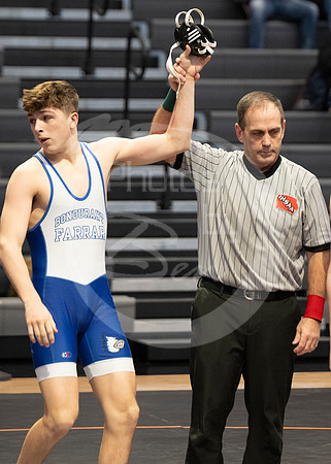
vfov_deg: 8.9
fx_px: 2989
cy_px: 168
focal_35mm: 227
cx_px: 210
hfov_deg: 6.3
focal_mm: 115
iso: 3200
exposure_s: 1/1000
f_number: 2.8
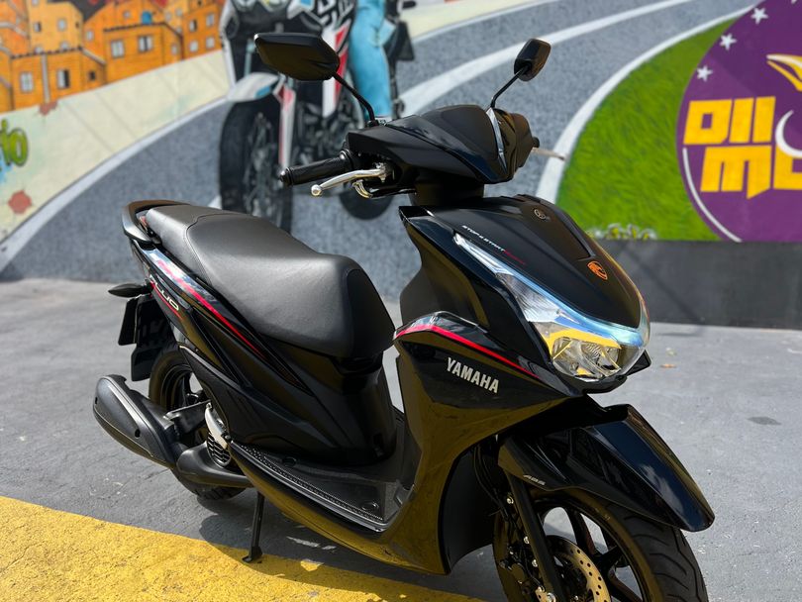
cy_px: 301
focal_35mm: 26
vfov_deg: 53.1
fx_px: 603
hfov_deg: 67.3
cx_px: 401
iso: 50
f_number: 1.5
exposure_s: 1/1972
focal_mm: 5.7
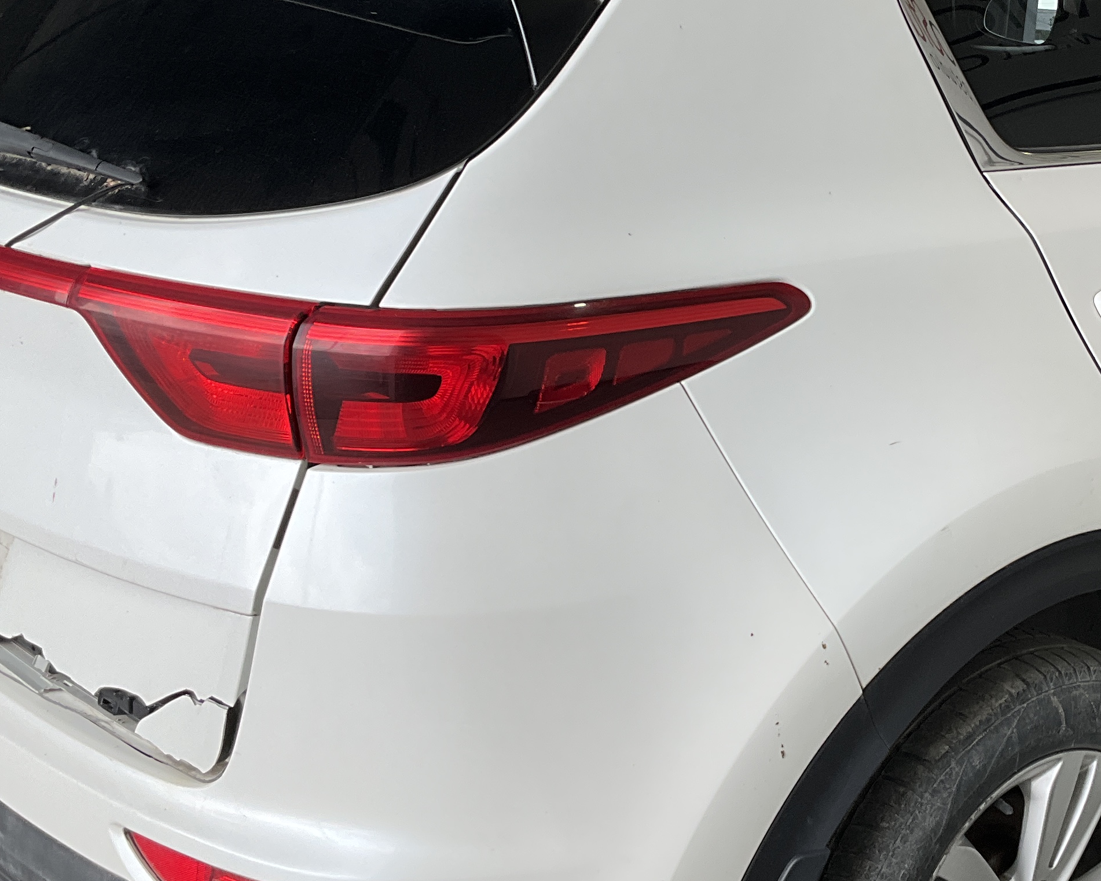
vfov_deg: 25.4
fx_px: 1955
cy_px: 409
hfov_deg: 30.7
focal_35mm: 60
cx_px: 876
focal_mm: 3
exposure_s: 1/217
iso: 20
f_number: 1.8
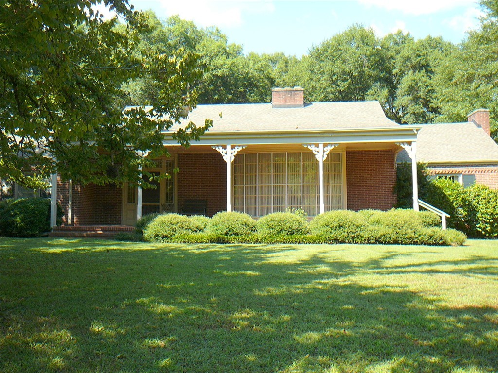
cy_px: 186
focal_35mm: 35
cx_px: 249
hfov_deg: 52.6
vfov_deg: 40.7
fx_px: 504
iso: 80
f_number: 2.8
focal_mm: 5.2
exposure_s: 1/320
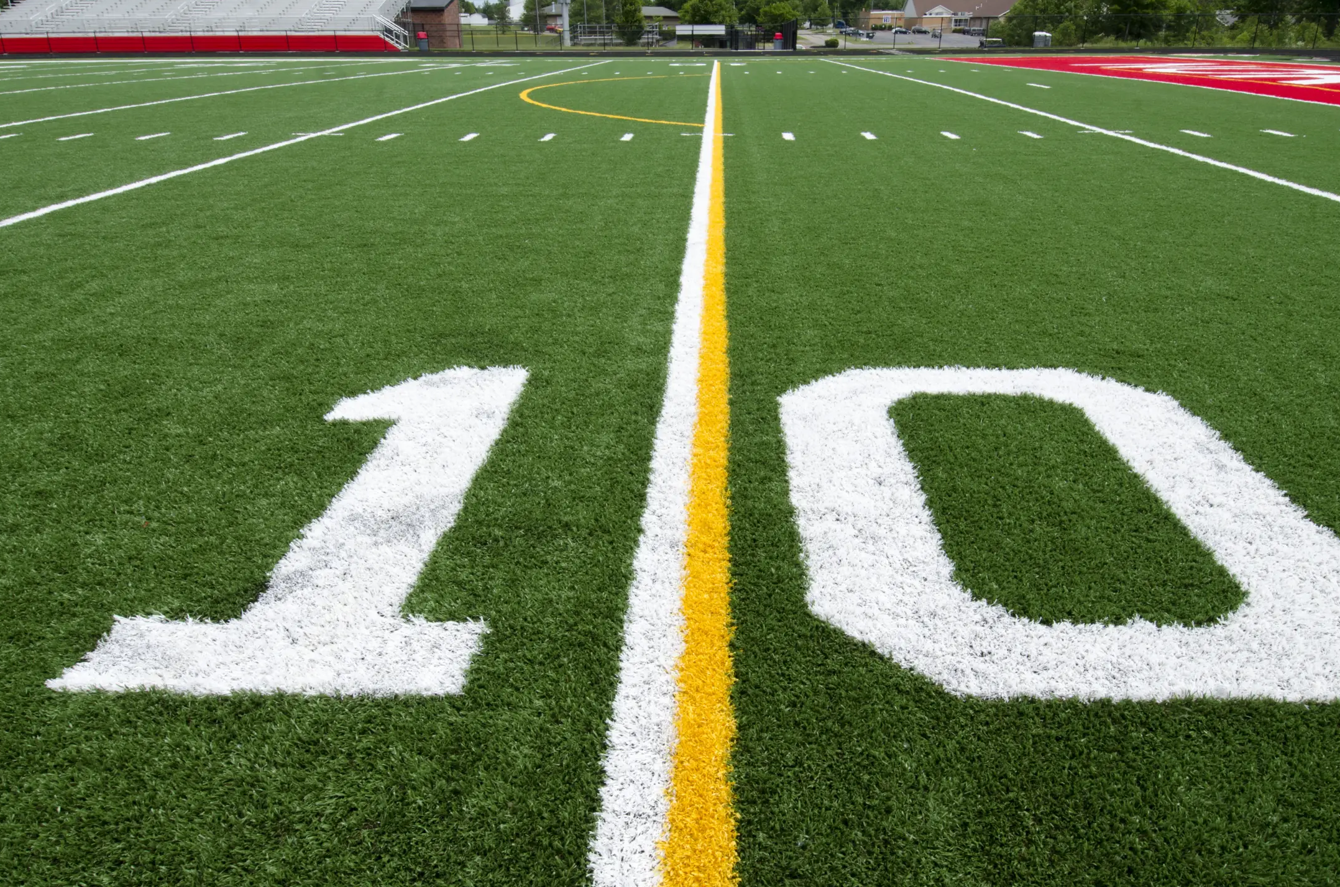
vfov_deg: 52.9
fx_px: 891
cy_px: 409
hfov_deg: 73.8
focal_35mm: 24
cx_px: 697
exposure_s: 1/60
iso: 100
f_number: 16
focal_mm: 14
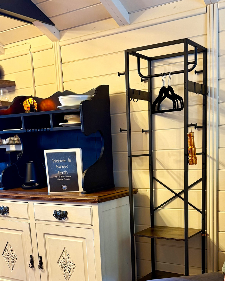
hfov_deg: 32.7
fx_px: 383
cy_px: 217
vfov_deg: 39.1
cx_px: 122
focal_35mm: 46
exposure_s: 1/60
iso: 250
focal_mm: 6.76
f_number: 1.78
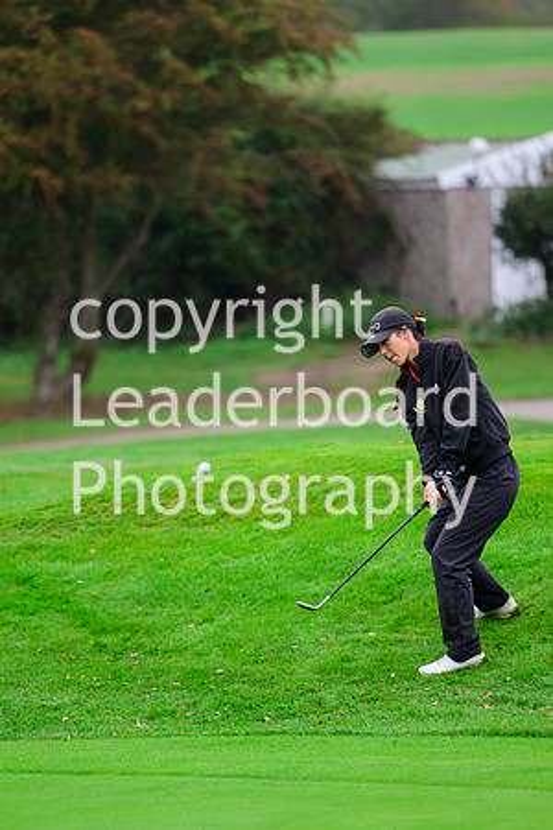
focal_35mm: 300
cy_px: 415
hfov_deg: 4.6
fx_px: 6912
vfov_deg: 6.9
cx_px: 276
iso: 1250
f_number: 2.8
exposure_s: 1/2000
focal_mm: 200
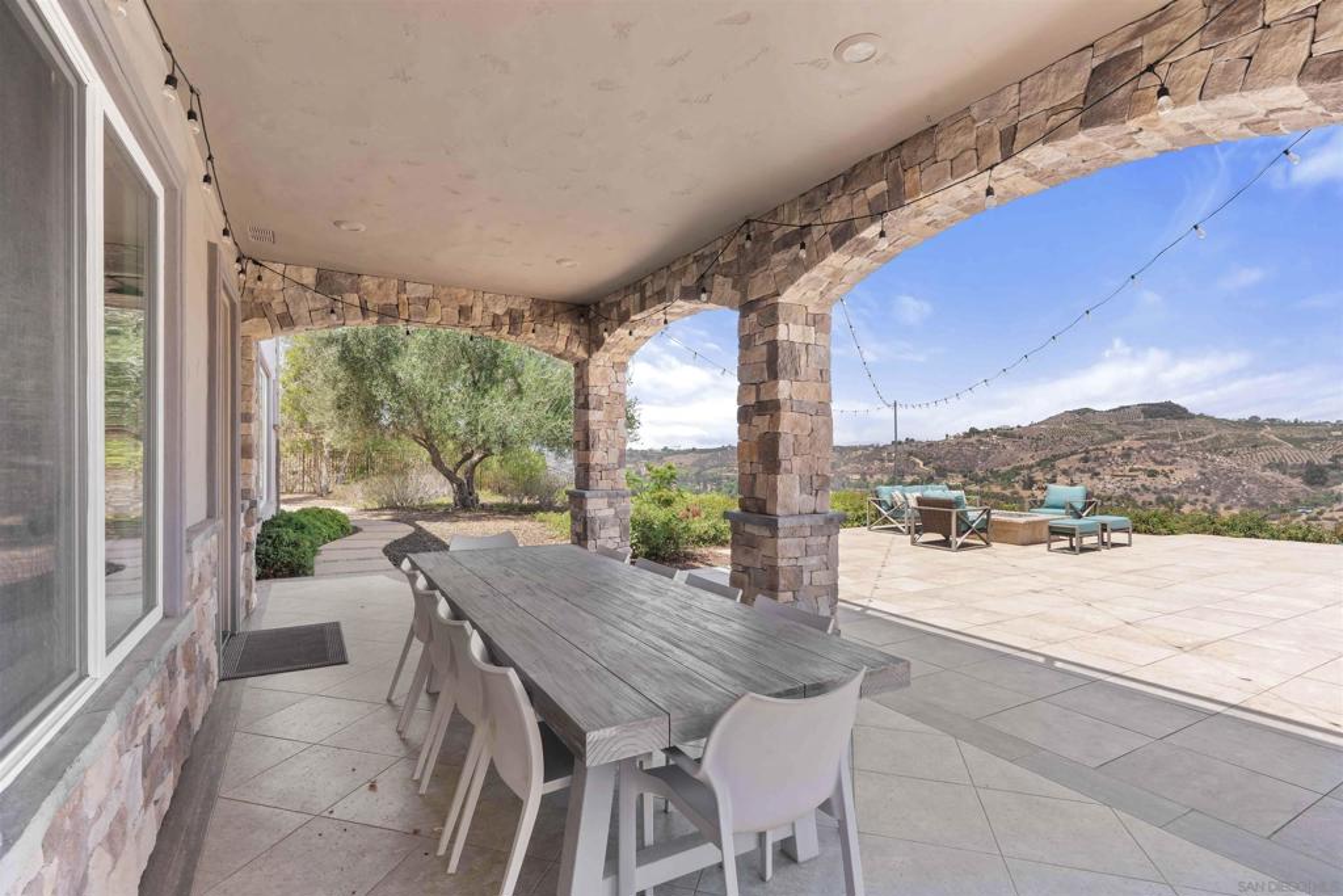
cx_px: 672
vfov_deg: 70.5
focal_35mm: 17
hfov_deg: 93.3
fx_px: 634
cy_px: 448
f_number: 10
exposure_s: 1/80
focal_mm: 17
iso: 100
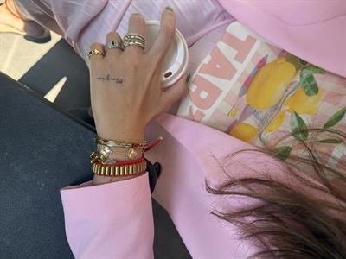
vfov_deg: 56.8
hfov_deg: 71.6
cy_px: 130
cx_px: 173
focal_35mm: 24
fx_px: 240
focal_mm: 6.76
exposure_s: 1/575
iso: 100
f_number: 1.78
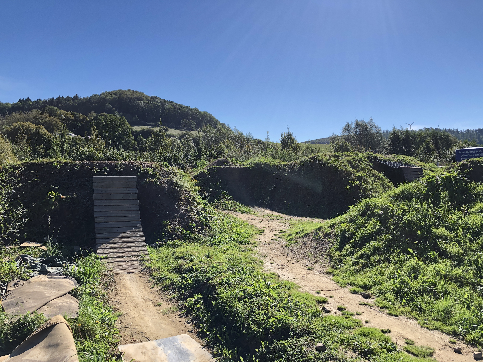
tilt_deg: -1.6
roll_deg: -1.0
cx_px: 242
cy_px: 181
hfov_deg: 63.4
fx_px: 391
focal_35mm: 28
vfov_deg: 49.7
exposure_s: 1/857
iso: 20
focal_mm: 3.99
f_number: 1.8
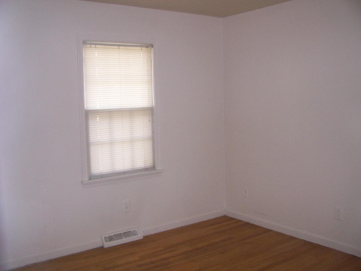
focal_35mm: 38
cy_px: 136
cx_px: 180
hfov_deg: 49.0
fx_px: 396
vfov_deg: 37.7
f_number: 2.8
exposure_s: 1/60
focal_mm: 6.3
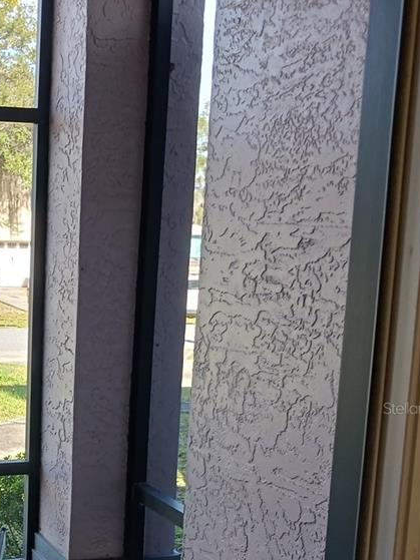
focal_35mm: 58
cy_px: 408
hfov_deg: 24.1
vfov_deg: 32.7
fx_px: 939
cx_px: 3
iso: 40
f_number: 1.8
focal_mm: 4
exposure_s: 1/60
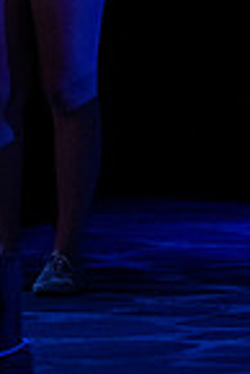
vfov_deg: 3.0
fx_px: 7066
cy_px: -97
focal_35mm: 680
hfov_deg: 2.0
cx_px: 15
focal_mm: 170
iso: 2500
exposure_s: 1/320
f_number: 3.2
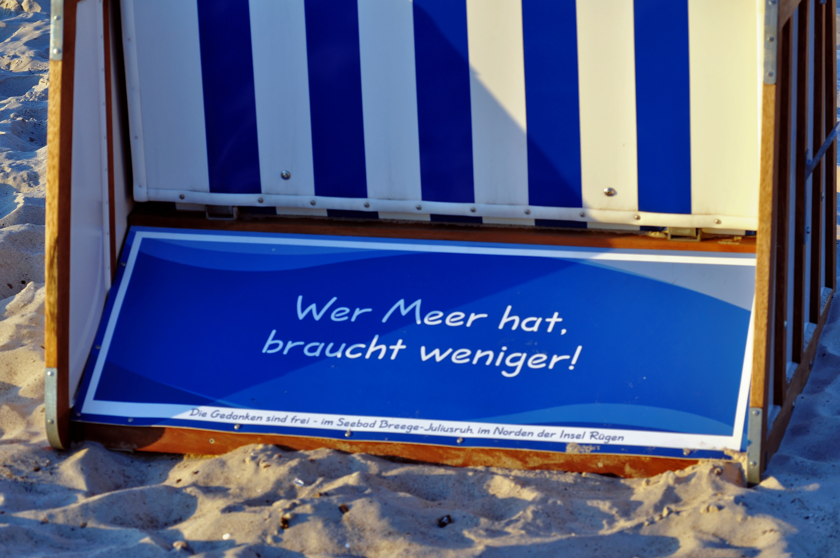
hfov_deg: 15.9
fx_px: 3006
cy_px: 279
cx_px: 420
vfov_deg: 10.6
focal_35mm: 129
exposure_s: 1/100
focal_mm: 86
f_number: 9
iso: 200
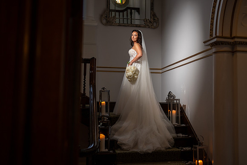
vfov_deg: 31.0
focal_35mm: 43
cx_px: 152
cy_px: 73
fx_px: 297
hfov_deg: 44.8
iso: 200
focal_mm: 35
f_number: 1.8
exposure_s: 1/250
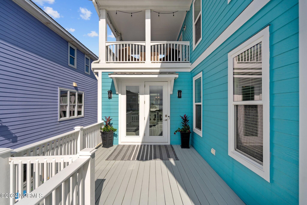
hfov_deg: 96.7
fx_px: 136
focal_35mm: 16
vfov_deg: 73.7
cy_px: 102
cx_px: 154
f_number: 4
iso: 250
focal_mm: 16
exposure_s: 1/5000
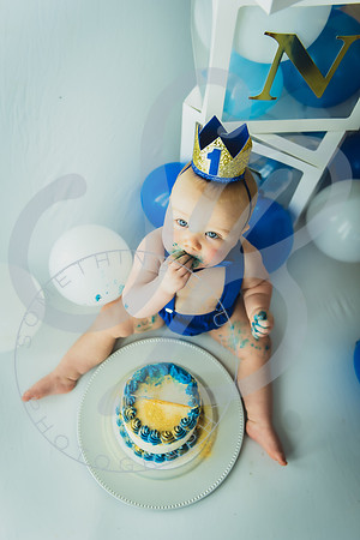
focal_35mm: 32
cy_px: 270
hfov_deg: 41.1
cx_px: 180
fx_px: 480
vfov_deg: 58.7
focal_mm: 32
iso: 200
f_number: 2.8
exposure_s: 1/125
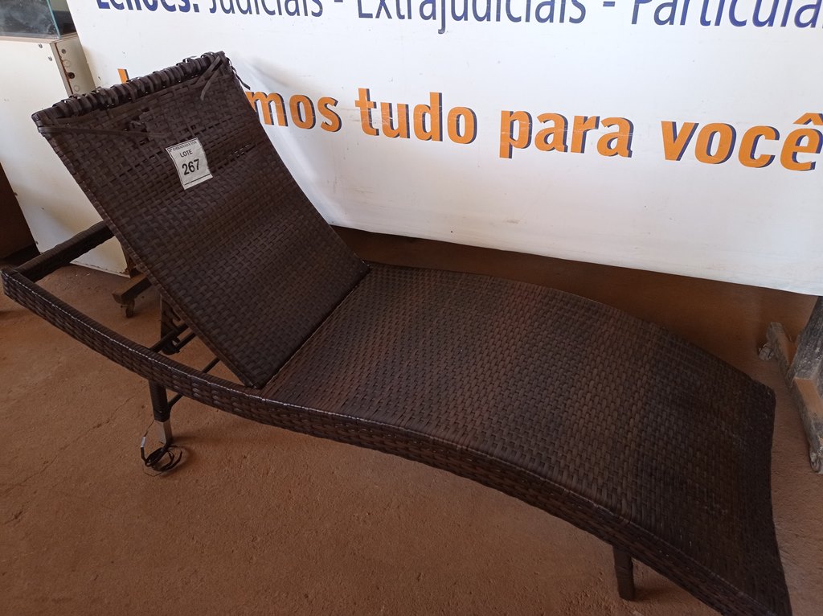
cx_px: 412
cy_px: 308
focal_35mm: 28
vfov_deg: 49.7
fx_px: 665
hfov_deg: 63.5
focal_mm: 4.7
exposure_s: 1/60
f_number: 1.79
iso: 263
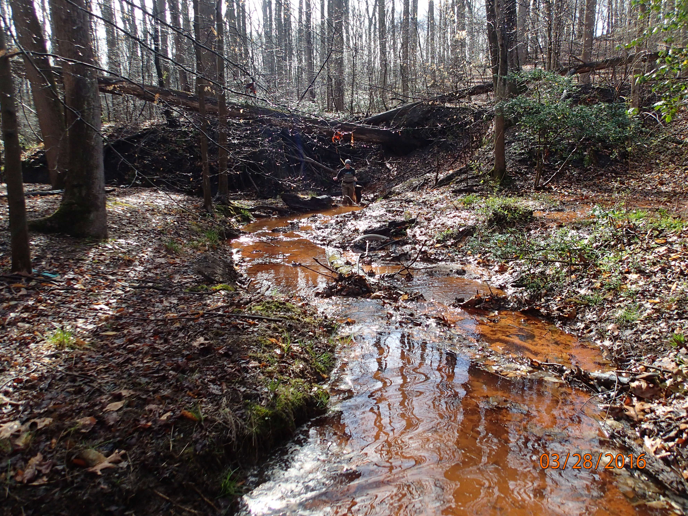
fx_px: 497
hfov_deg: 69.4
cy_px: 258
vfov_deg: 54.9
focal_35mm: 25
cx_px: 344
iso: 200
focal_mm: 4.5
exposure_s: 1/640
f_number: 2.8
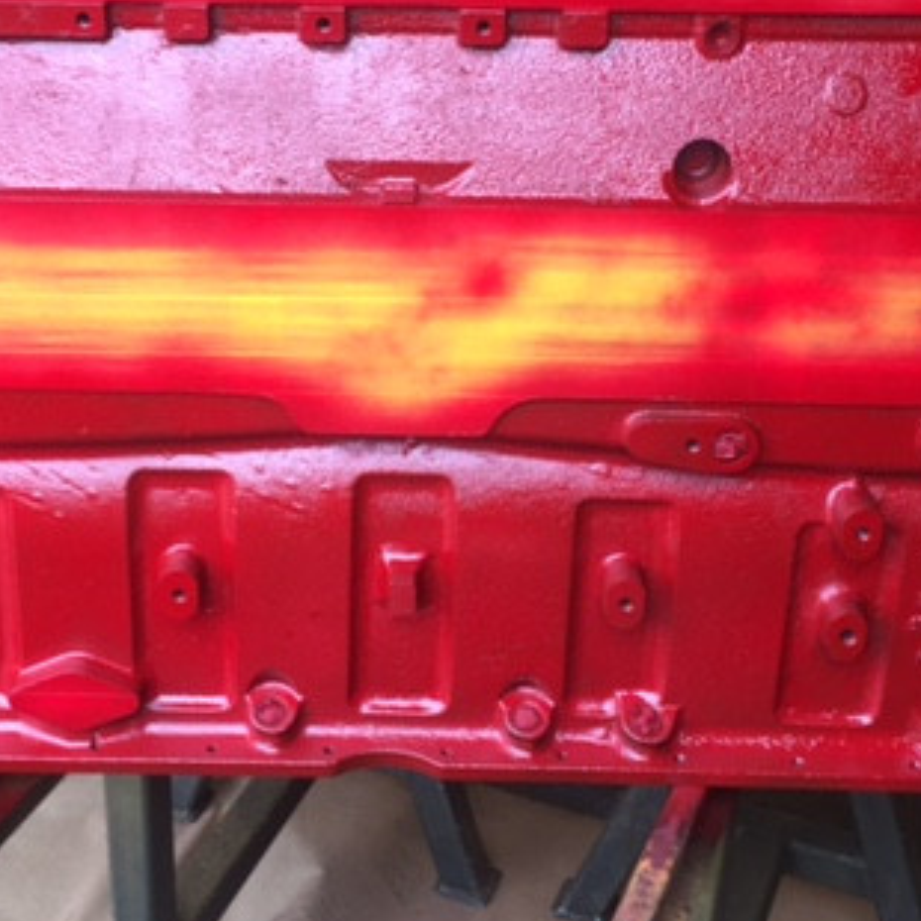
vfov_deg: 32.1
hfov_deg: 32.1
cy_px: 348
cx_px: 392
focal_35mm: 53
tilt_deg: -23.6
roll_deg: -0.6
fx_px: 1595
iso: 32
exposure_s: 1/60
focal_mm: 4.15
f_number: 2.2
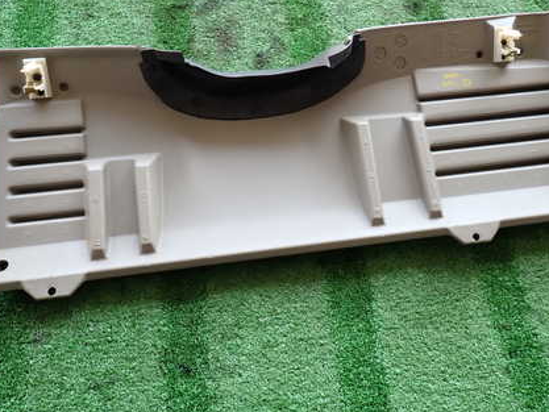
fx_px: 571
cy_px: 154
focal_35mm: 36
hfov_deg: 51.2
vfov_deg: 39.4
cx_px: 316
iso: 100
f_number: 2
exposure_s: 1/100
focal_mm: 4.5
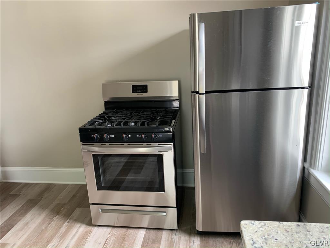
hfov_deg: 67.3
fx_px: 248
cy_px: 124
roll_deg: +3.1
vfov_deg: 53.1
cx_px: 165
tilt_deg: -15.1
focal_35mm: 26
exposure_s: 1/71
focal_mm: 4.25
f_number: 1.8
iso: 100
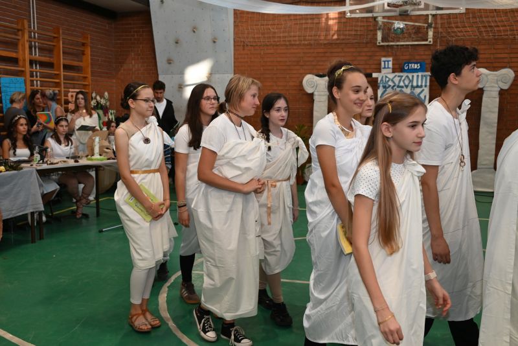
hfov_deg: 51.9
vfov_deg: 36.0
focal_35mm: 37
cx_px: 259
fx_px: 533
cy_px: 173
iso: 1600
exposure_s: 1/160
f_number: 6.3
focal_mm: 37
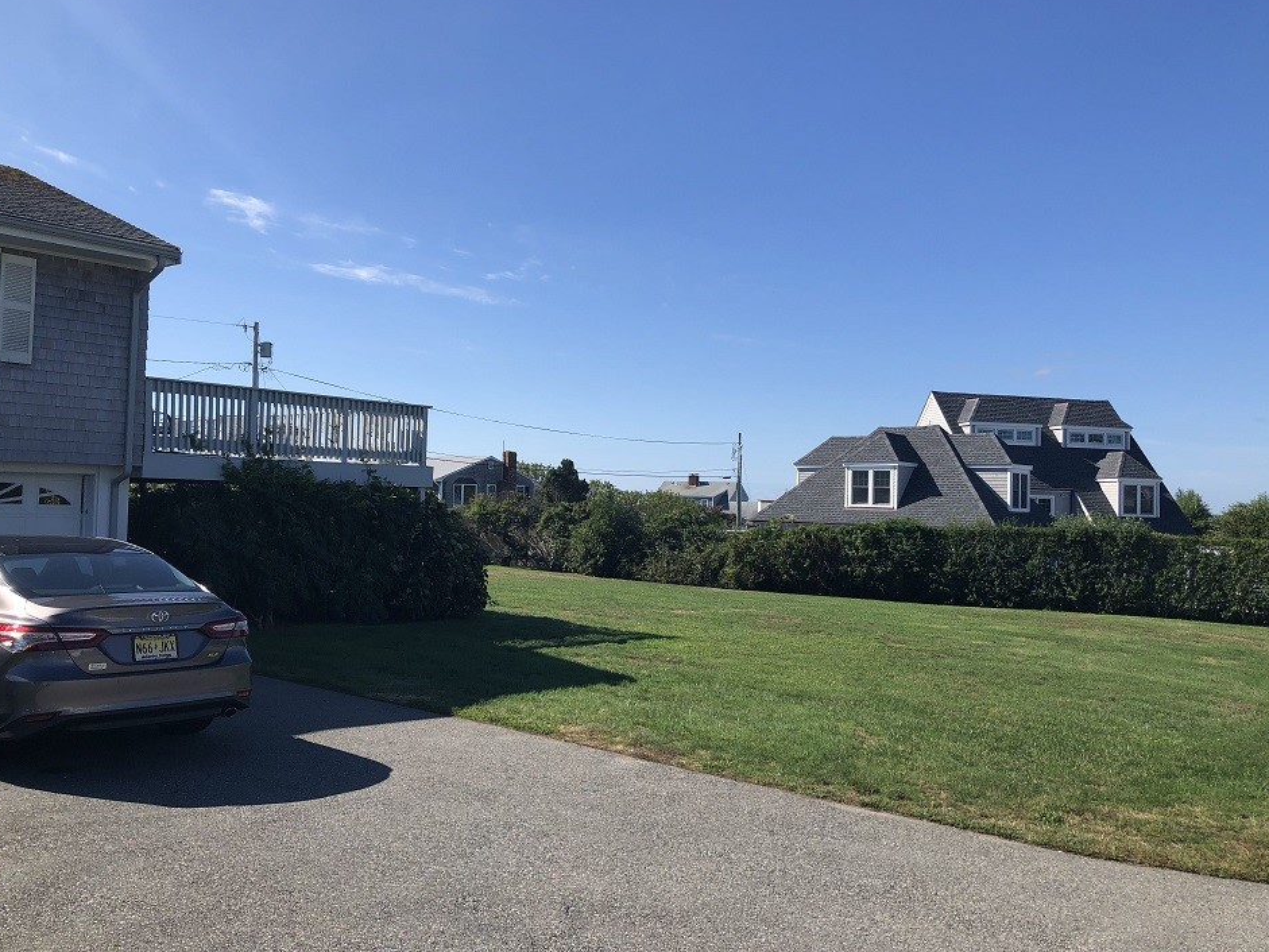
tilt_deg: +1.1
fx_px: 1100
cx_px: 622
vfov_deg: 46.8
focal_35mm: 30
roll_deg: -1.1
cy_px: 469
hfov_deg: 60.0
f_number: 1.8
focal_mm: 3.99
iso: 25
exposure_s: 1/2208
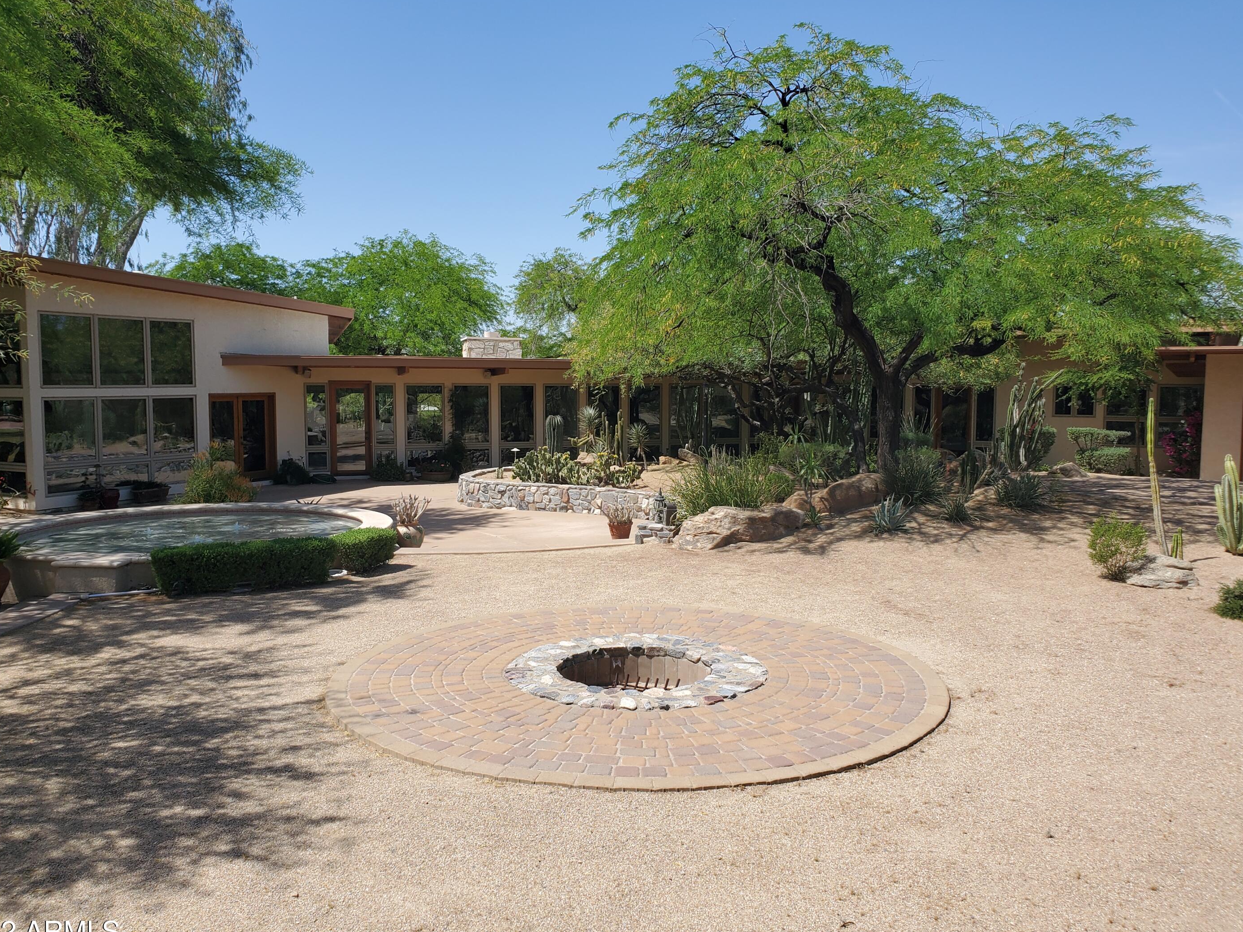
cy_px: 476
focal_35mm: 28
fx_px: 1005
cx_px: 621
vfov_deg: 49.7
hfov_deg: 63.4
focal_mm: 4.3
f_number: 2.4
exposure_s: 1/1380
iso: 50
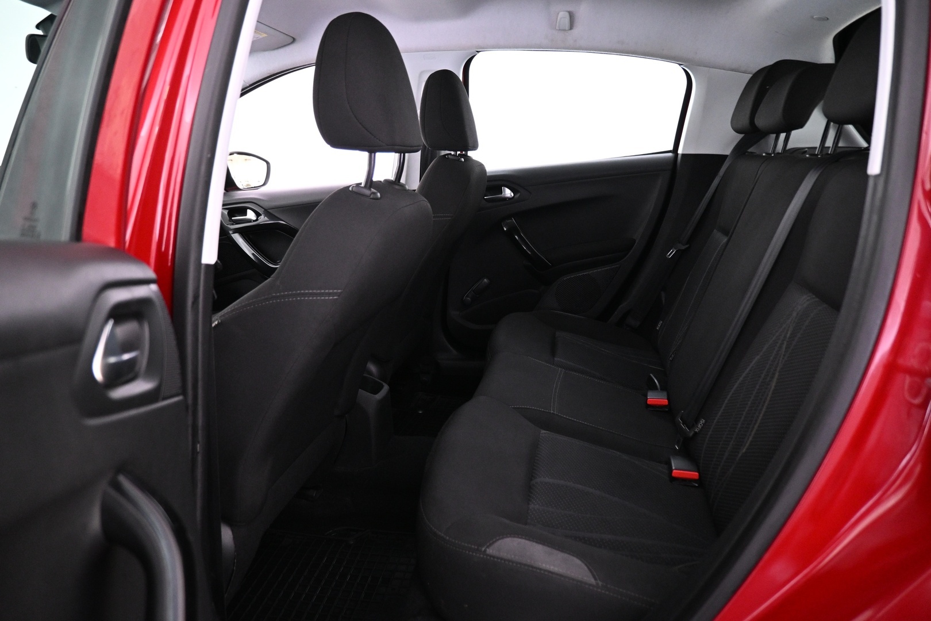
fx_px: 621
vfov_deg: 53.1
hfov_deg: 73.7
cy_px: 310
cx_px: 466
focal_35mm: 24
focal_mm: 16
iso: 1600
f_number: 3.5
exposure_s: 1/15
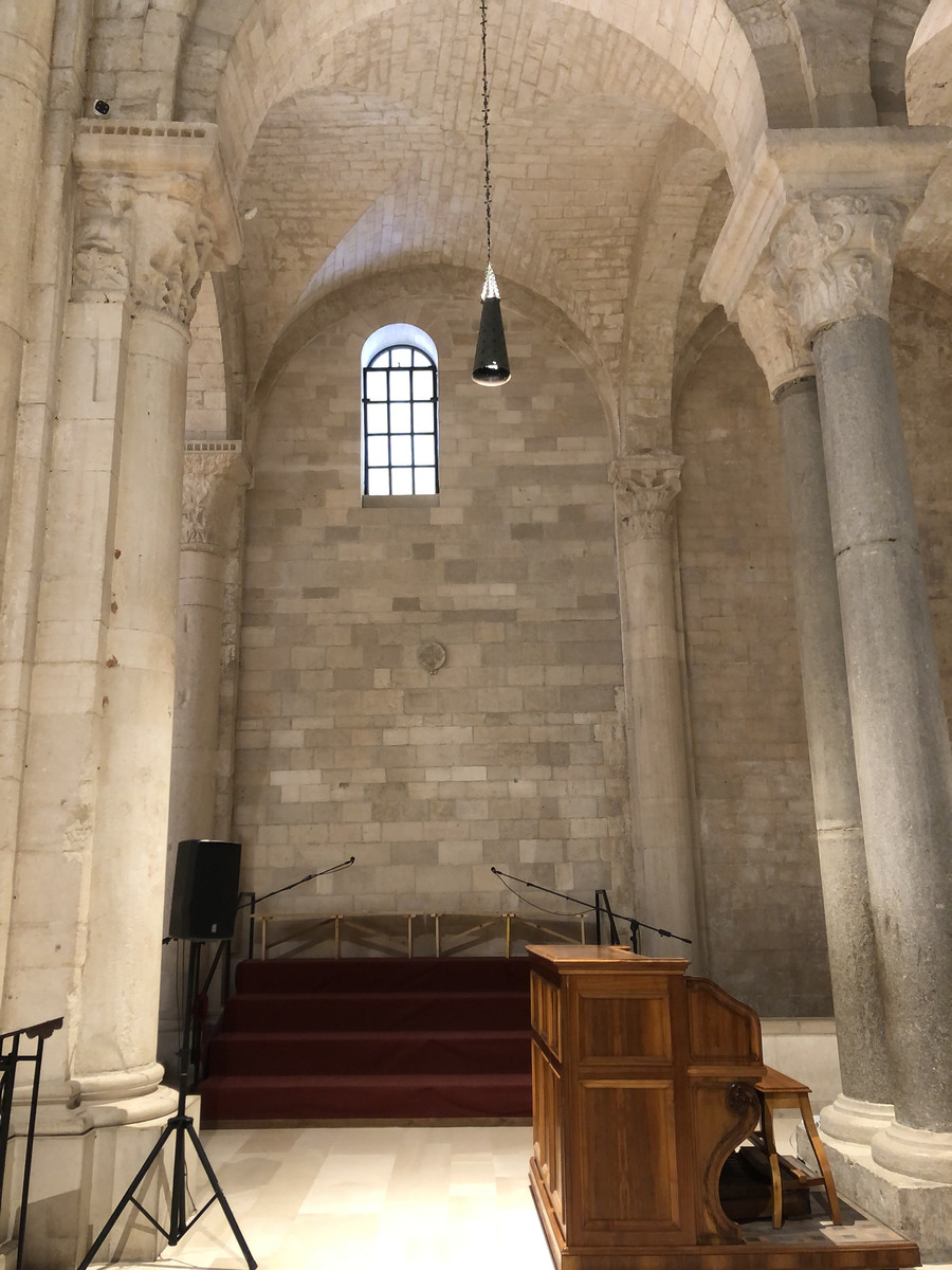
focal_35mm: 28
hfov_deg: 49.7
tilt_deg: +14.1
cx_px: 476
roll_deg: +1.0
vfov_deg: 63.4
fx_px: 1027
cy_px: 635
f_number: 1.8
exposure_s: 1/14
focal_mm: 4
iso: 100
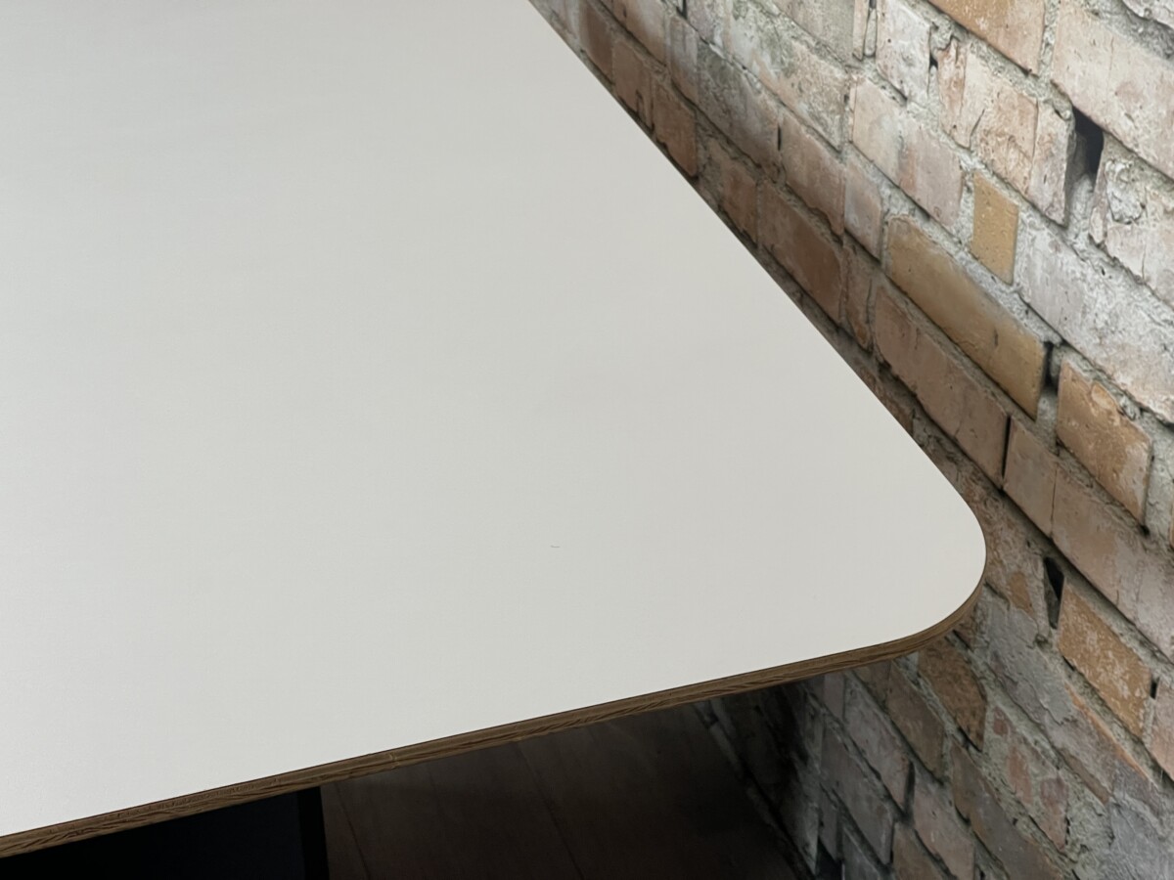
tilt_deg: -31.7
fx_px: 2171
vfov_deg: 22.9
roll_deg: +2.3
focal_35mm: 64
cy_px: 440
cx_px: 587
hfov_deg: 30.3
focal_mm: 7.5
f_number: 2.2
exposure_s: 1/100
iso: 100
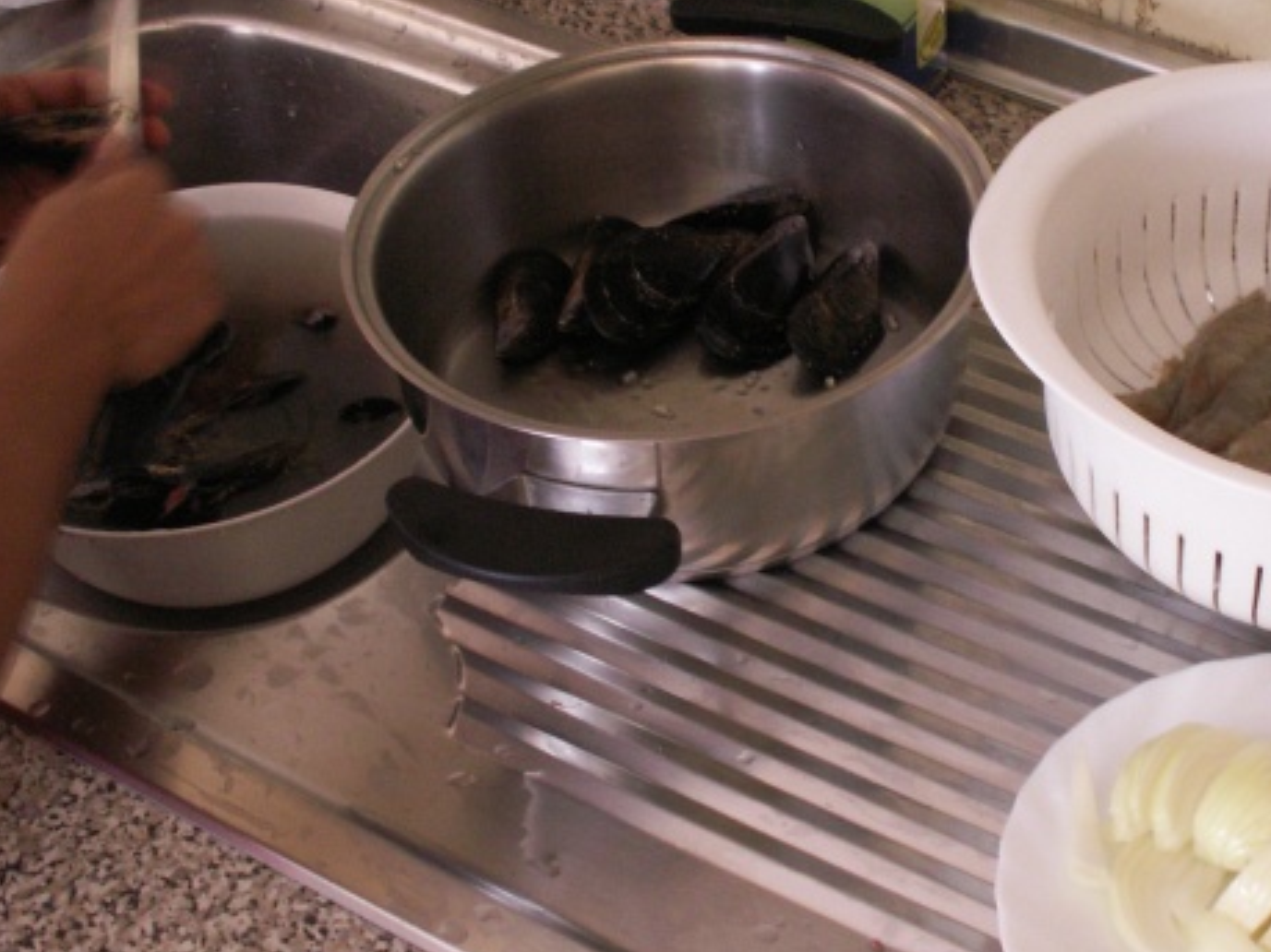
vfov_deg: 24.0
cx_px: 917
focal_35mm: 61
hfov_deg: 31.3
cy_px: 376
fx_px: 2239
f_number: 2.8
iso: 160
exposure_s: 1/10
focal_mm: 5.86
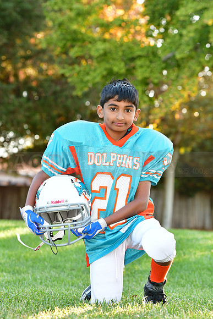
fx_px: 1224
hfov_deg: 9.9
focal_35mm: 138
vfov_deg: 14.9
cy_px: 160
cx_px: 106
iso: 400
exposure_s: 1/125
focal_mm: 92
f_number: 4.5
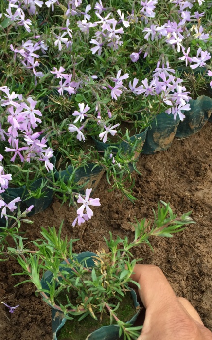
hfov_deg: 27.2
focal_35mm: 47
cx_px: 62
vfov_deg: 42.6
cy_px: 181
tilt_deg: -53.6
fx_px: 435
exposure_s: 1/100
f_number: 2.2
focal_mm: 4.15
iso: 40
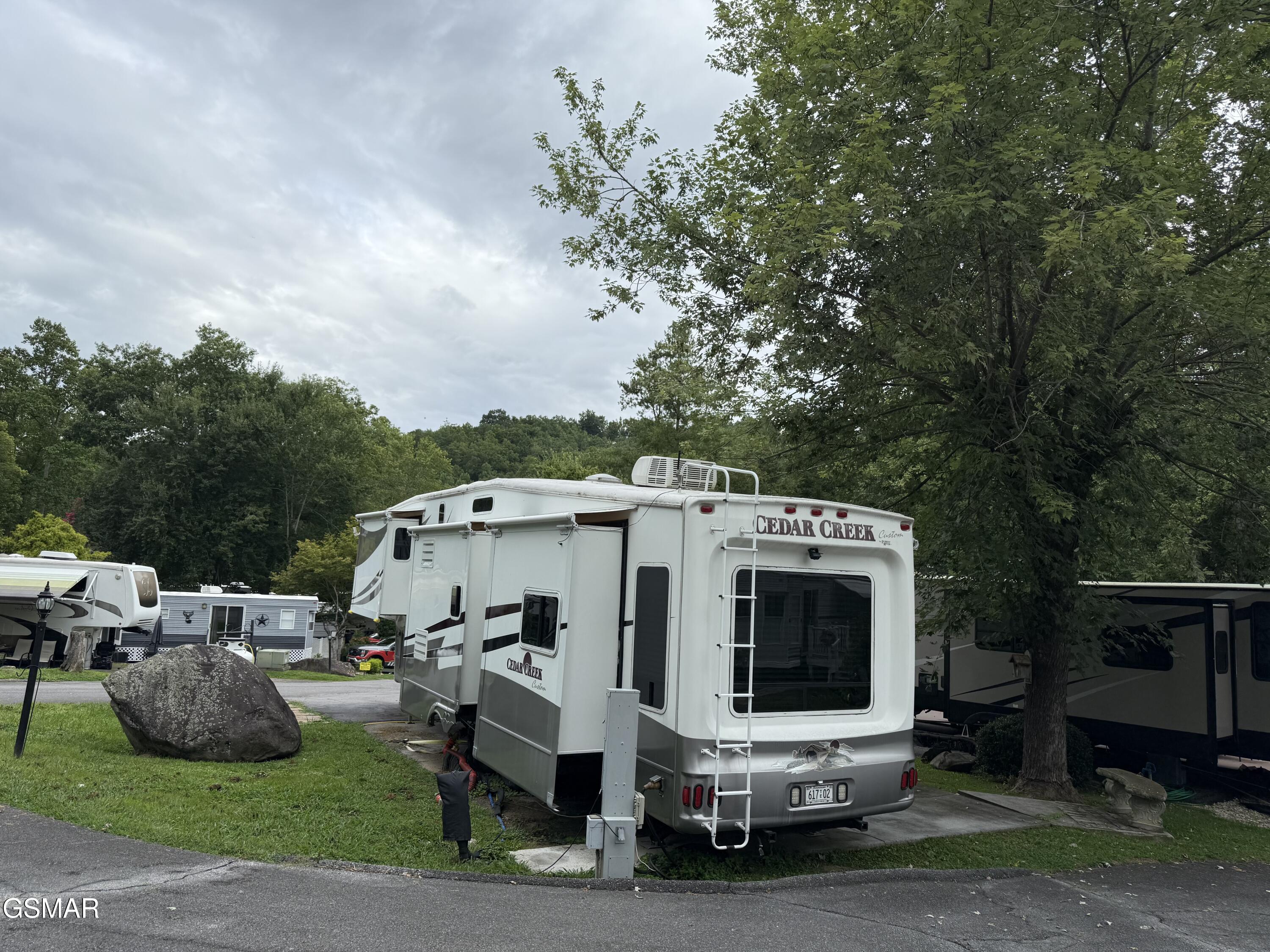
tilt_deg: +6.9
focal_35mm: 24
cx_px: 635
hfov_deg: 71.6
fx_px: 881
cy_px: 476
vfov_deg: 56.8
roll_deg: -2.5
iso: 80
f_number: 1.78
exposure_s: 1/1855
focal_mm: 6.76
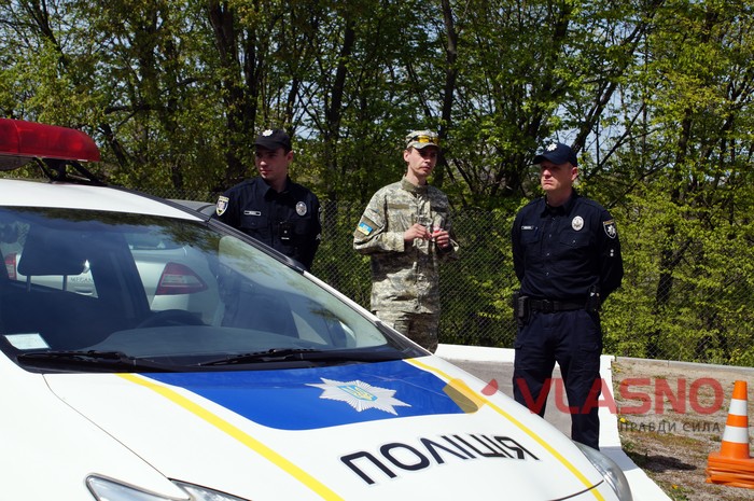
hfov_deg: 29.9
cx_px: 377
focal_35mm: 68
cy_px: 250
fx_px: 1412
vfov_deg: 20.1
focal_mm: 45
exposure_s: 1/160
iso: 100
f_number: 11
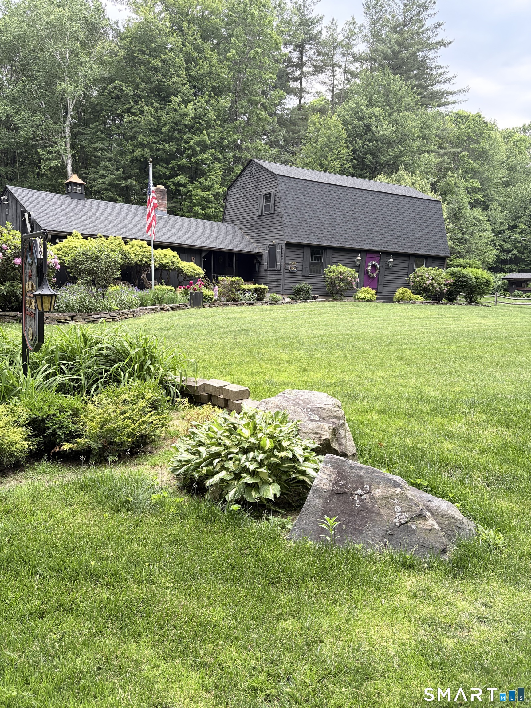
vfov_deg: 67.3
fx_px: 532
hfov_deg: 53.1
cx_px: 266
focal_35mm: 26
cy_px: 354
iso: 64
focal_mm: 5.96
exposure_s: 1/531
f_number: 1.6
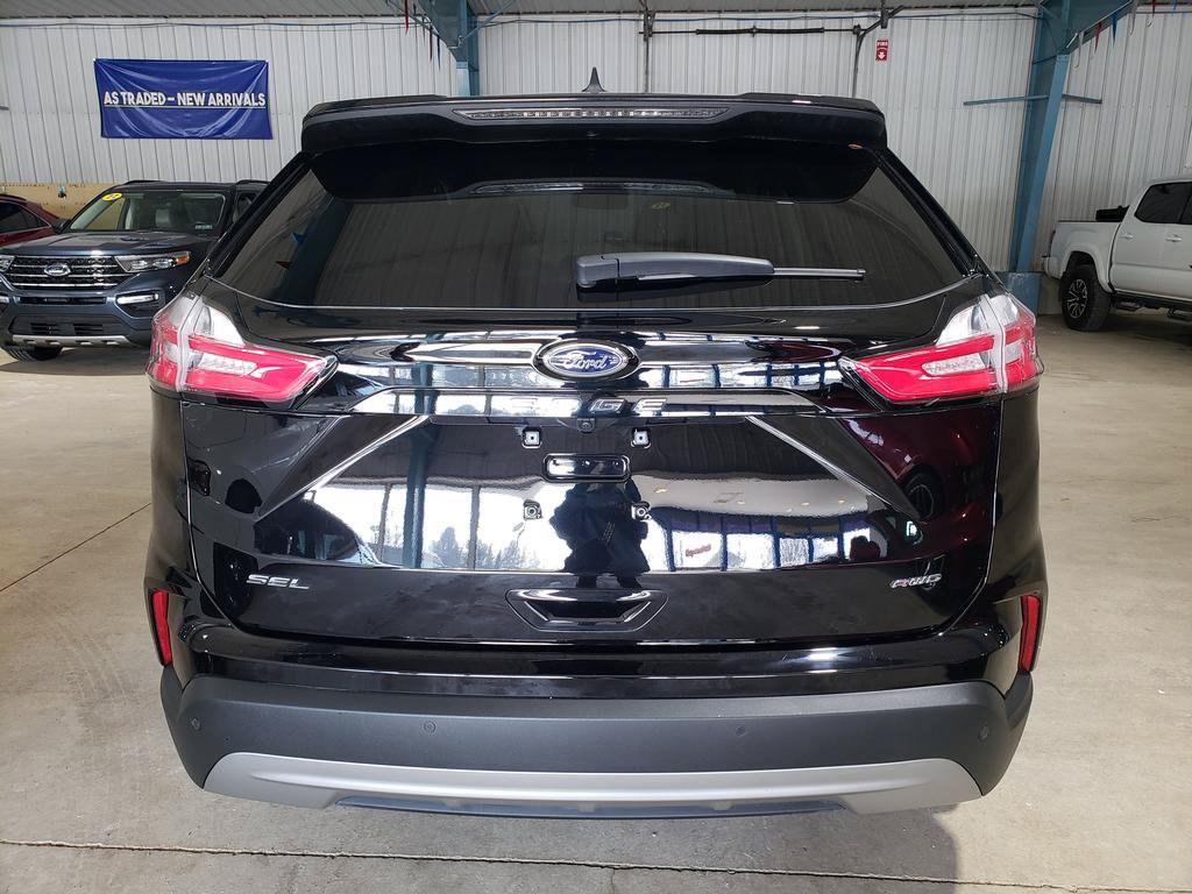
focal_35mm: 26
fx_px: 895
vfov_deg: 53.1
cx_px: 596
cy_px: 447
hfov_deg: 67.3
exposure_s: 1/60
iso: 160
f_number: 2.4
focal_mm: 4.3
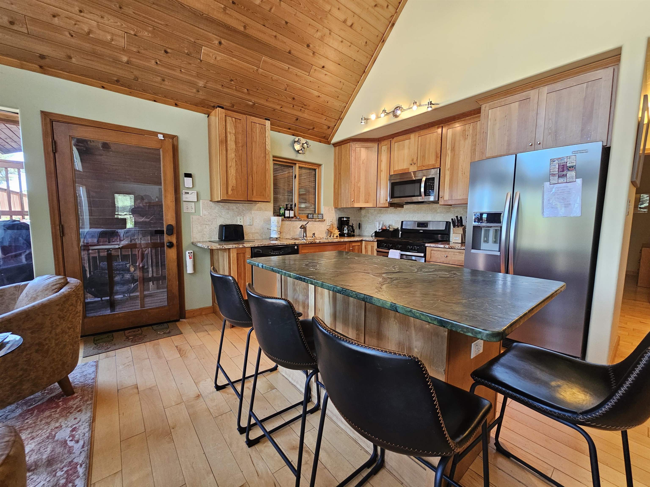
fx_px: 244
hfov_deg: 106.2
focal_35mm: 13
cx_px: 325
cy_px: 244
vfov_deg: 89.9
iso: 250
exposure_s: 1/60
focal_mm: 2.2
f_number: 2.2
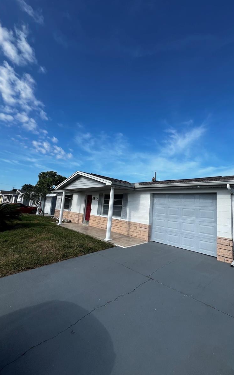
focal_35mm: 14
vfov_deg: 105.3
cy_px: 185
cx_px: 136
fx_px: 143
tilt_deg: +8.0
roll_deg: -3.9
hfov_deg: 78.0
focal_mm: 1.57
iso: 32
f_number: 1.8
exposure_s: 1/1908
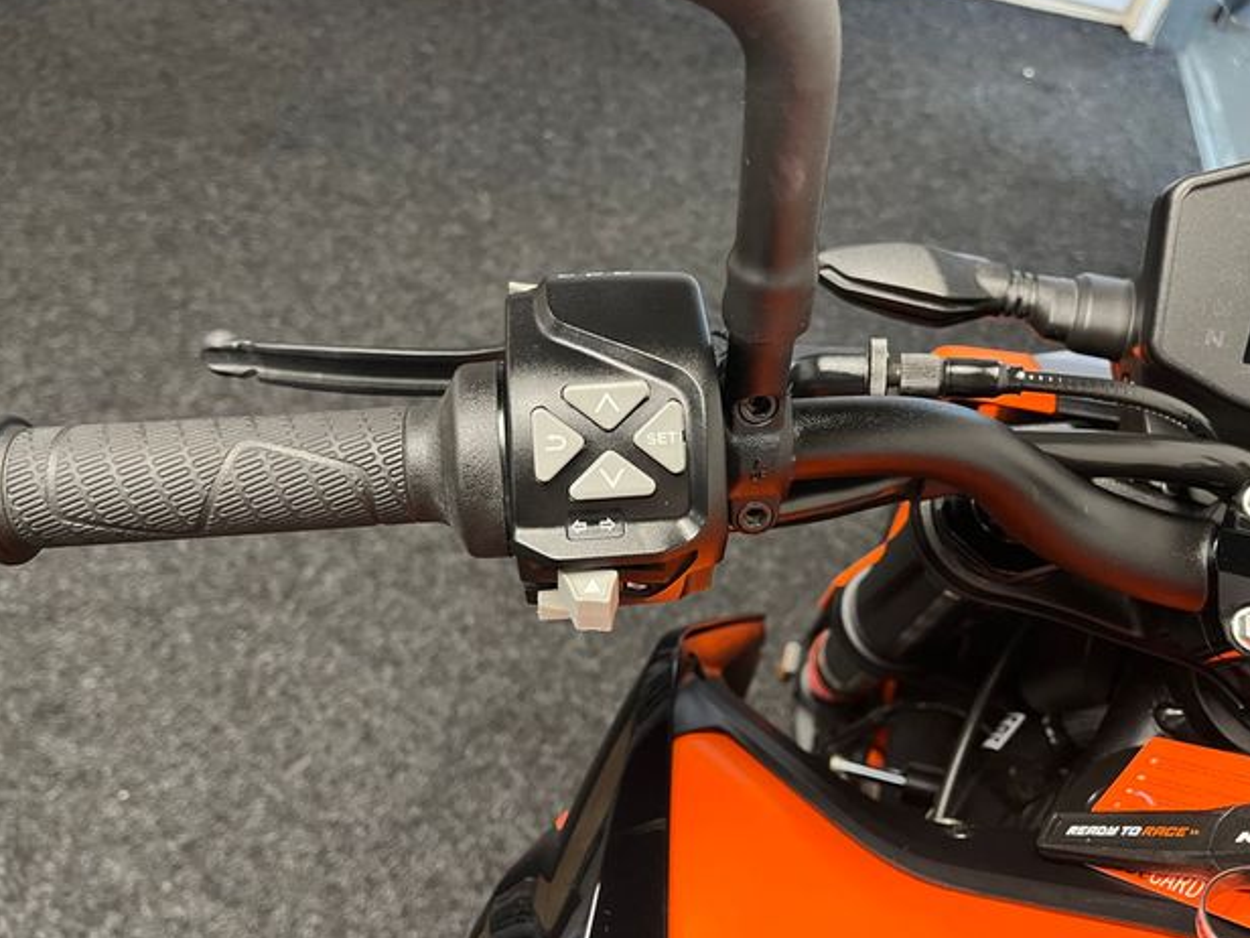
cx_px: 633
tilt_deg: -50.1
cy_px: 461
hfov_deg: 65.3
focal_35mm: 27
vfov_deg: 51.4
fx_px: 975
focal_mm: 5.1
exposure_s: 1/33
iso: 400
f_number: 1.6
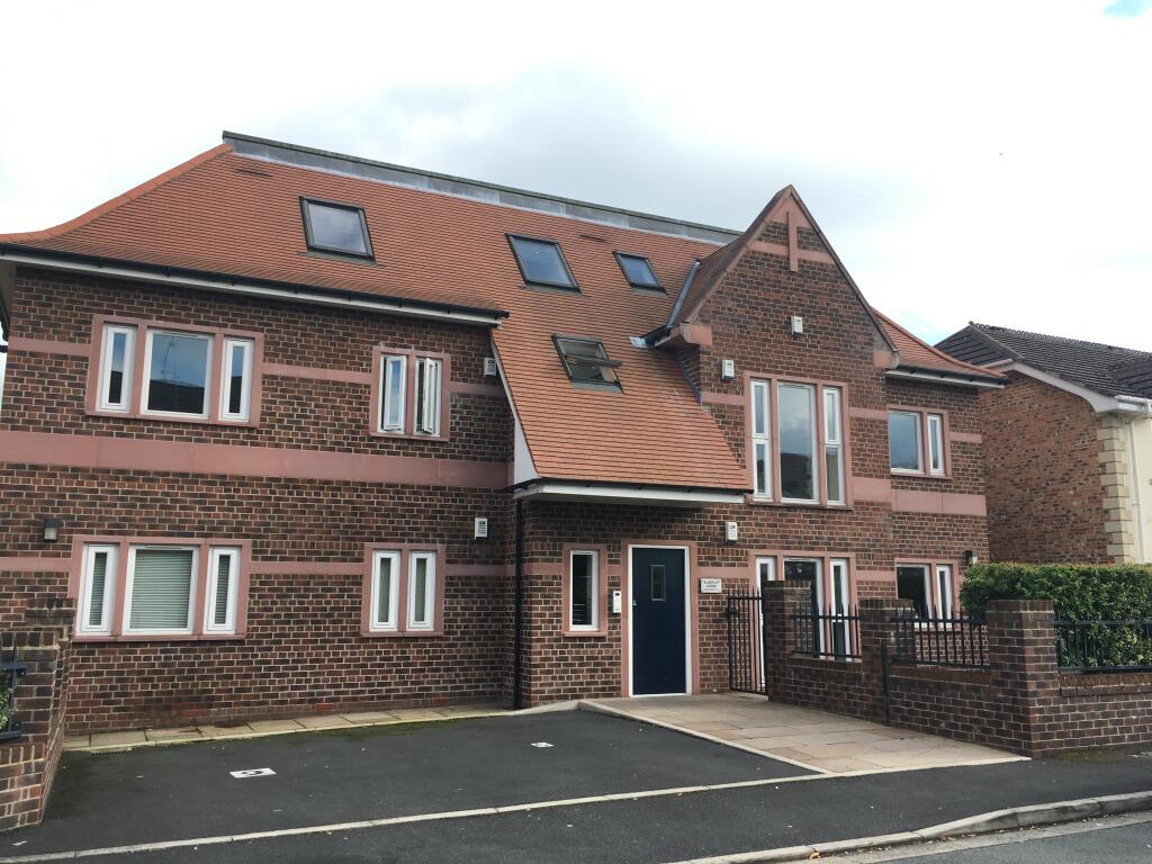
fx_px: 965
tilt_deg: +9.3
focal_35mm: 29
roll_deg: -0.3
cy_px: 432
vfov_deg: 48.2
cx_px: 576
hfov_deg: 61.7
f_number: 2.2
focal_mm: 4.15
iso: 25
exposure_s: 1/565
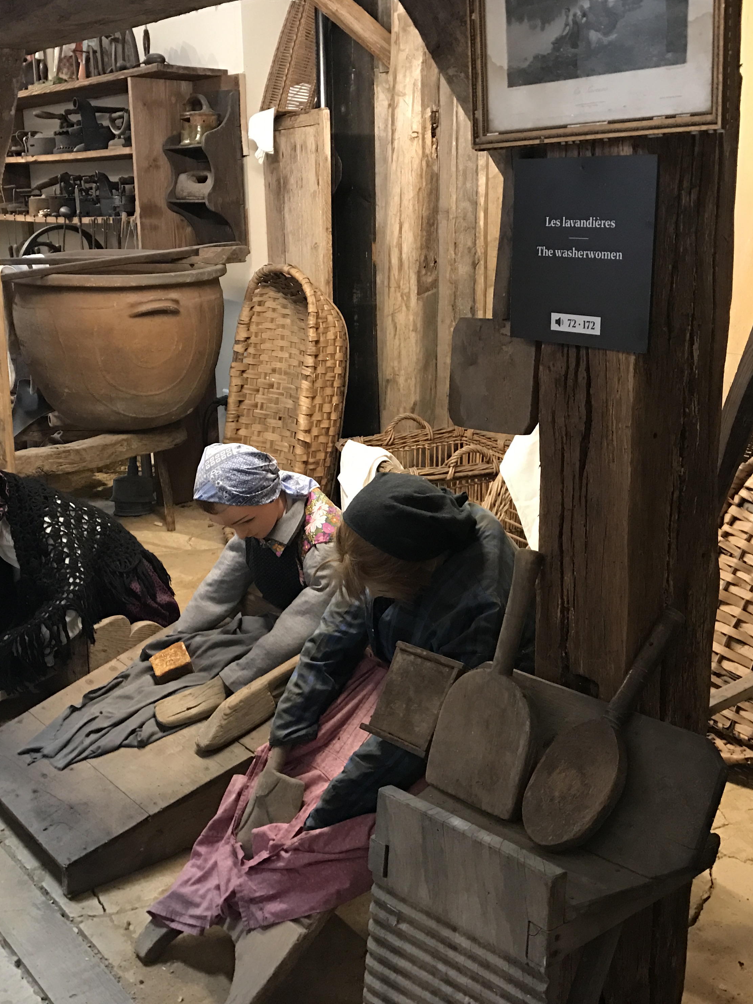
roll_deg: +0.2
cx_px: 390
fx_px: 1102
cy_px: 493
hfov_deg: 37.7
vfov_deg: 49.0
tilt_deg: -15.1
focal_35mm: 38
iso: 80
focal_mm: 3.99
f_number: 1.8
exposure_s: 1/7
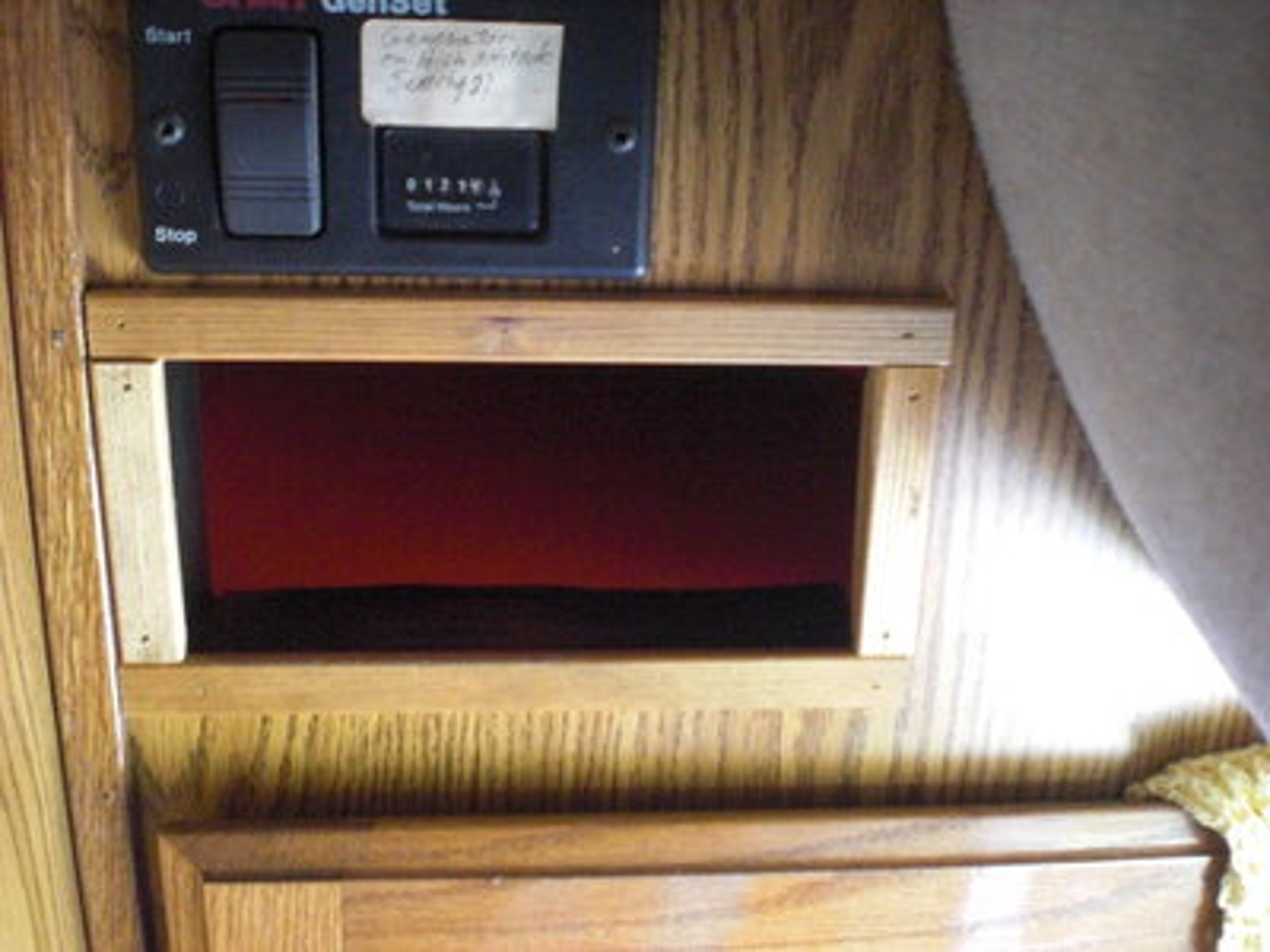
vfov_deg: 37.7
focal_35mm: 38
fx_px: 1394
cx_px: 635
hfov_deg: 49.0
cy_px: 476
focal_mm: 6.3
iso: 800
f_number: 3.1
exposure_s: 1/80
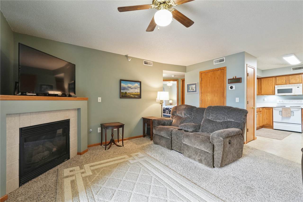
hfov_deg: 96.7
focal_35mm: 16
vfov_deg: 73.7
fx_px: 135
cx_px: 152
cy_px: 101
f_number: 10
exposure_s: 1/5
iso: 400
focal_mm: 16
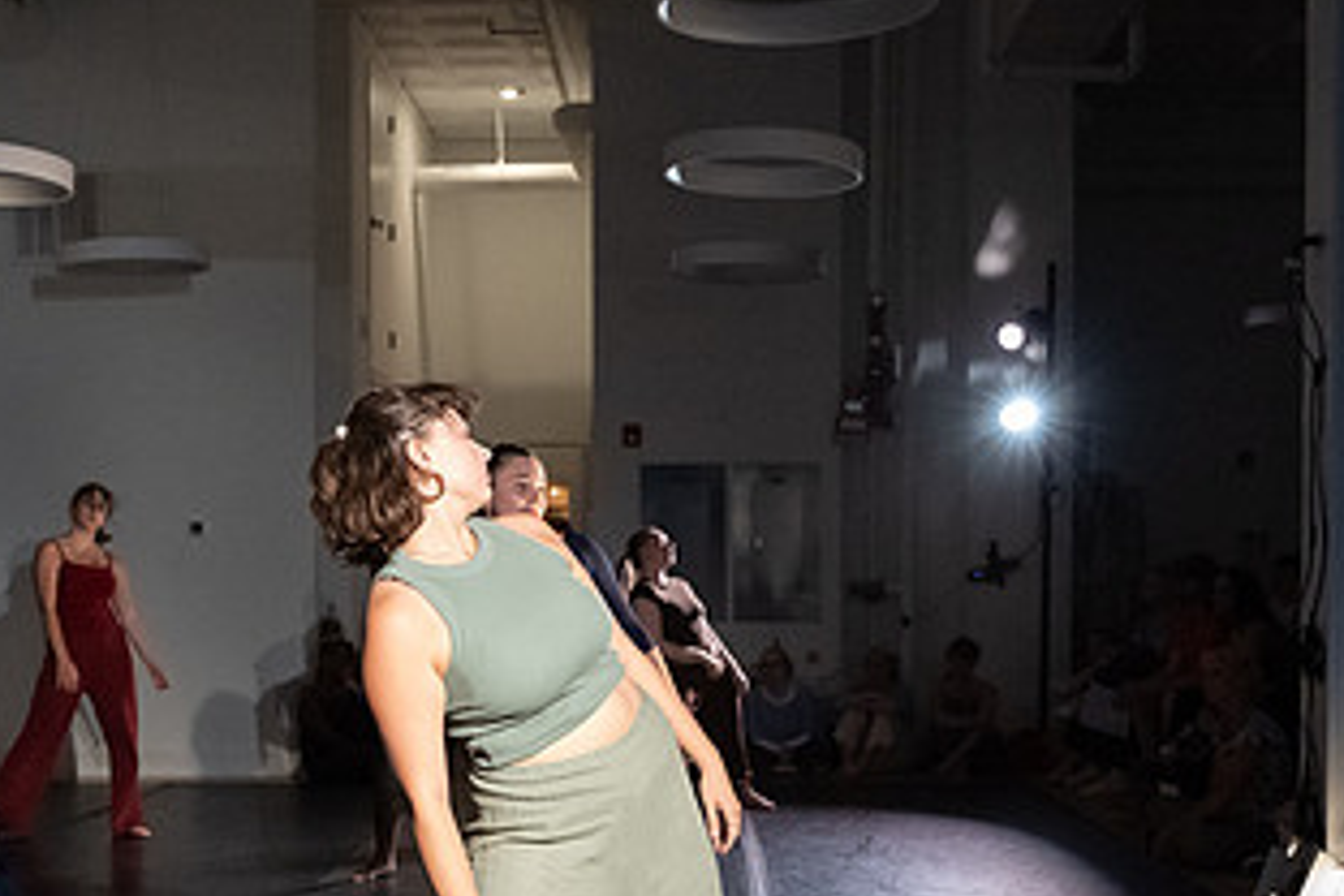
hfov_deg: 33.9
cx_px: 628
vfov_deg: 22.8
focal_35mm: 59
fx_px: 2202
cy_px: 641
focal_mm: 29.5
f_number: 4
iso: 6400
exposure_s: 1/400
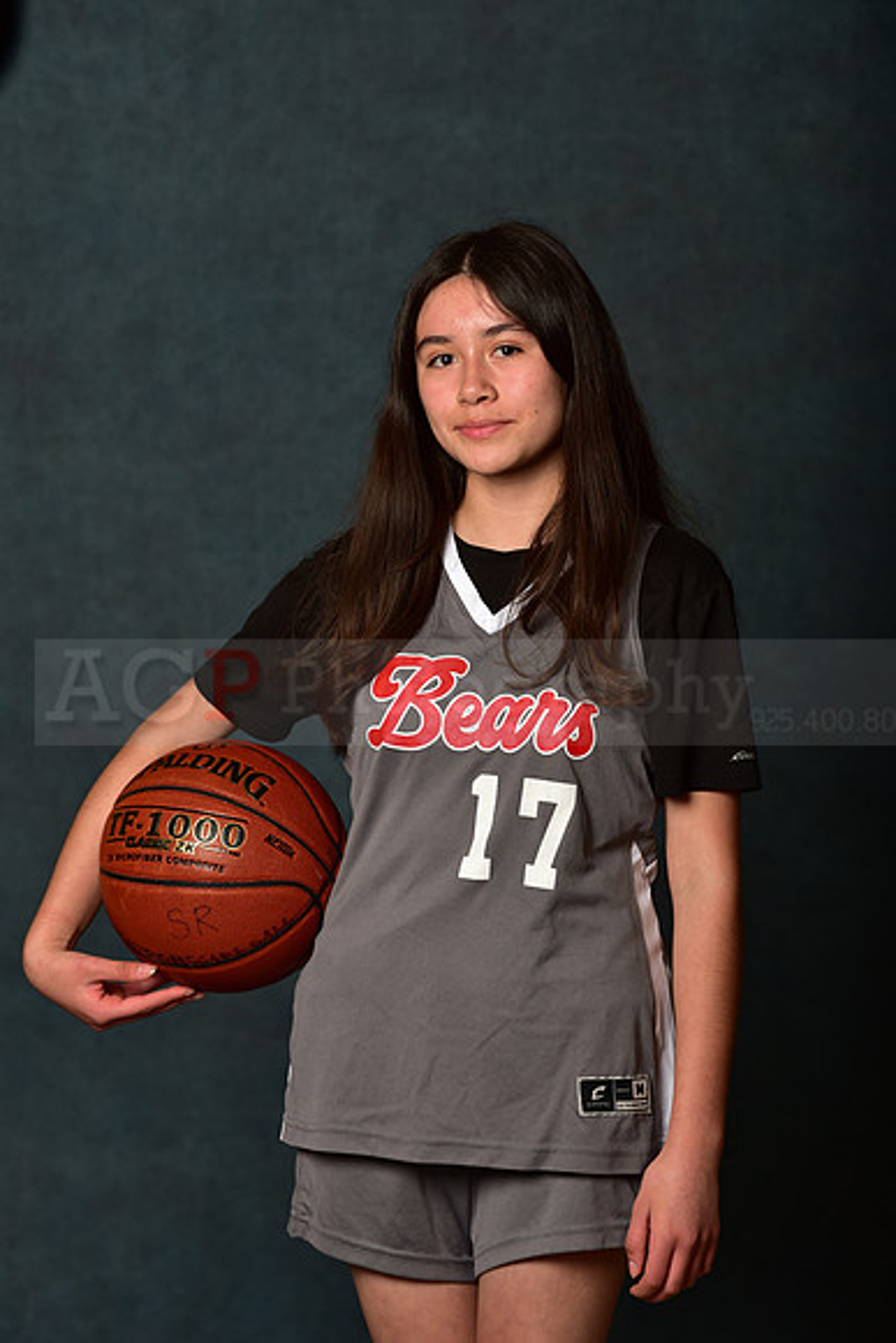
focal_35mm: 150
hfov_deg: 9.2
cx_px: 448
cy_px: 672
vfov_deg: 13.7
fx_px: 5596
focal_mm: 150
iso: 200
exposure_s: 1/250
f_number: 5
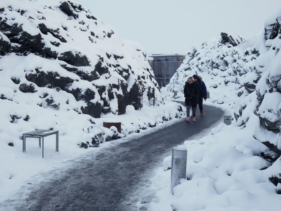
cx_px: 140
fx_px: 406
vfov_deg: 29.1
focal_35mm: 50
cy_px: 106
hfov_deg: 38.2
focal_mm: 25
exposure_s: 1/50
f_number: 9
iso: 400
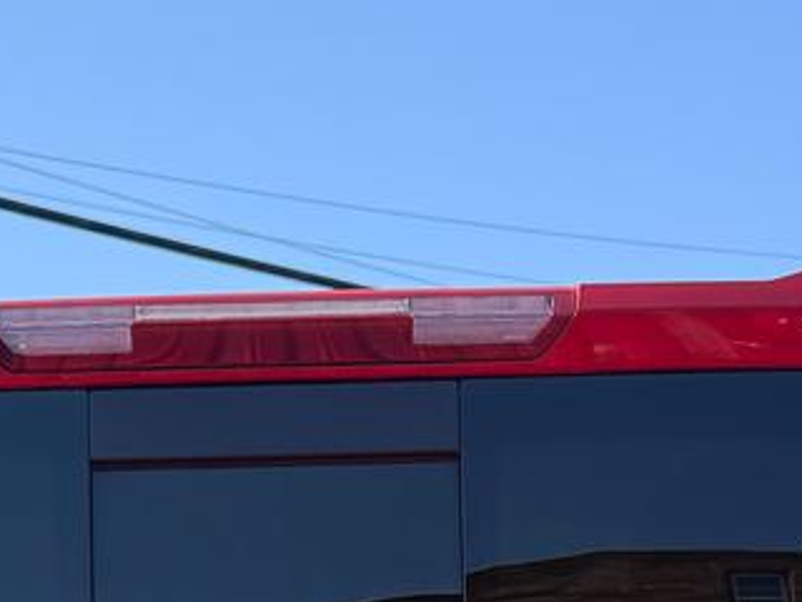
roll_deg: -0.2
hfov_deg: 20.4
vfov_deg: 14.0
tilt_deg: -3.3
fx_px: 2224
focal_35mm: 96
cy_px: 1018
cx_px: 253
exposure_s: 1/2110
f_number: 1.78
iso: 100
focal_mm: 6.76
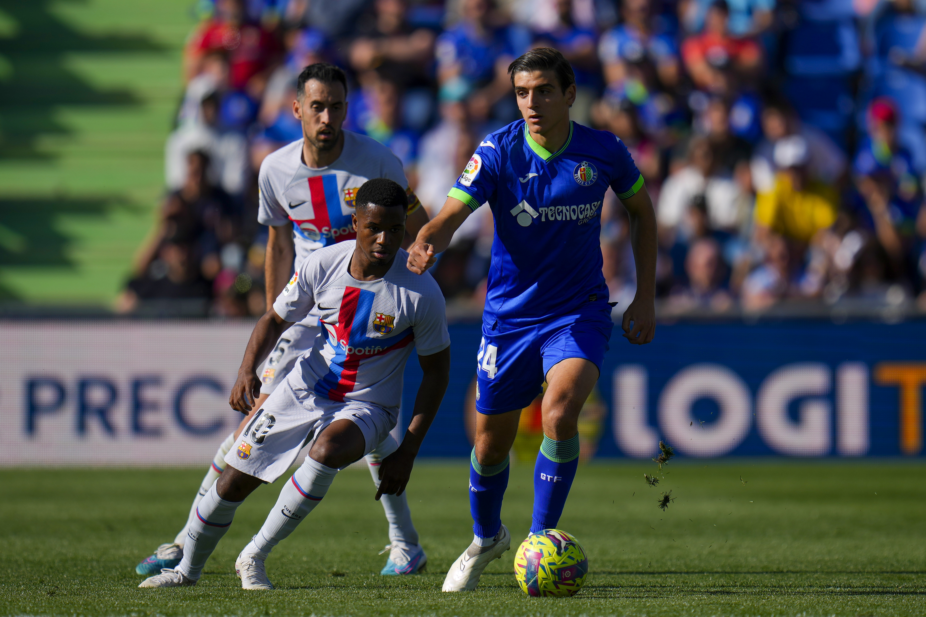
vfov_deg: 2.3
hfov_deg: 3.4
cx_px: 463
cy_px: 308
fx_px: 15432
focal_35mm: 600
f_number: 2.8
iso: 50
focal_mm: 400
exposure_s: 1/2000
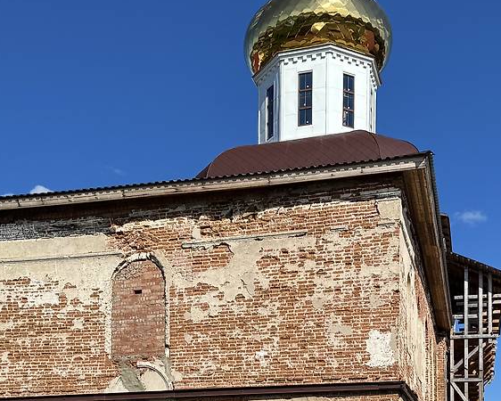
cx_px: 243
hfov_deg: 37.3
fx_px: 742
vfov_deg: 30.2
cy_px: 240
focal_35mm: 50
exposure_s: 1/7092
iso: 80
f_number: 1.78
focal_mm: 6.76
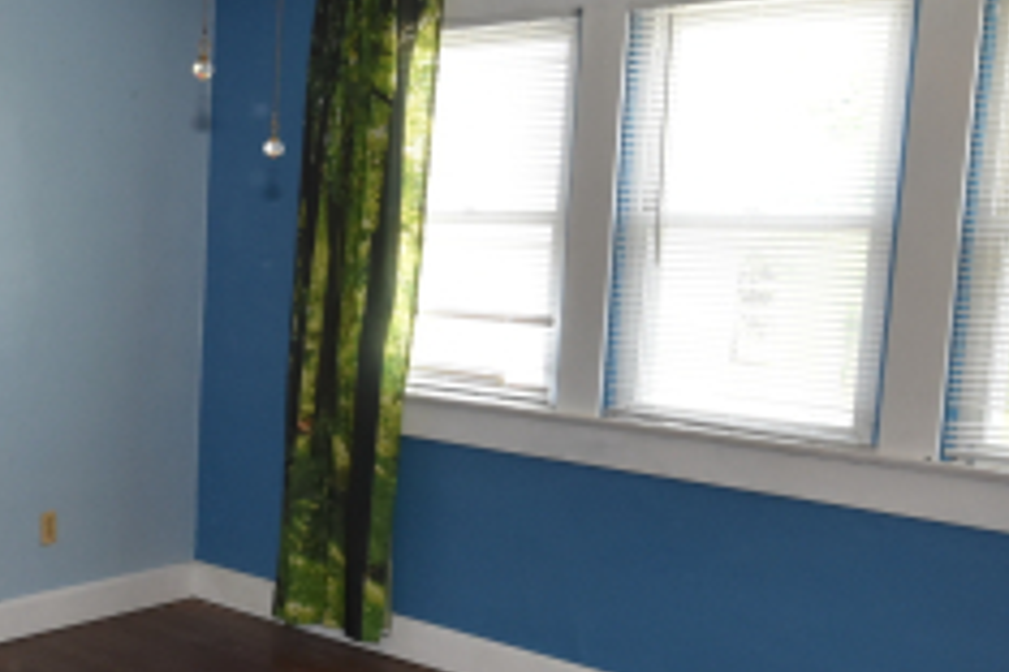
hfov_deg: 38.6
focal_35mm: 48
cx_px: 125
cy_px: 422
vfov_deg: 28.0
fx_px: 1345
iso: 800
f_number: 5.6
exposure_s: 1/125
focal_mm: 10
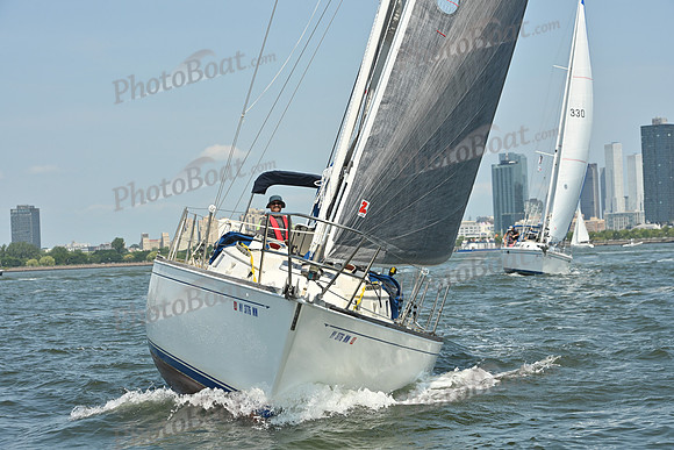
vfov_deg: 13.7
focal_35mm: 100
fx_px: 1873
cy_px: 225
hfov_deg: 20.4
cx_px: 337
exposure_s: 1/1250
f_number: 8
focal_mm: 100
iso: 320
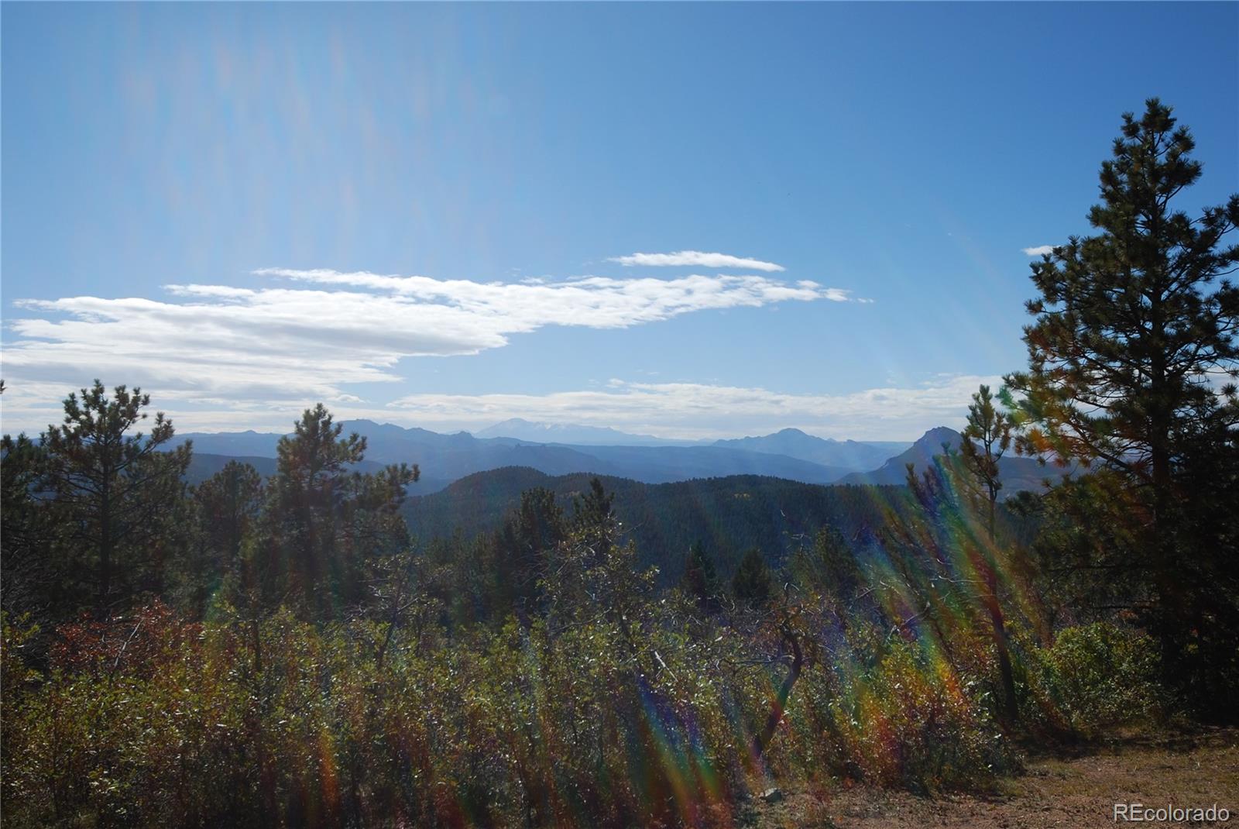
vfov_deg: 36.9
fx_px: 1240
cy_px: 414
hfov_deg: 53.1
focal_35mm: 36
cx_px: 620
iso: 110
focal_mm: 24
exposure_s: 1/250
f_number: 10
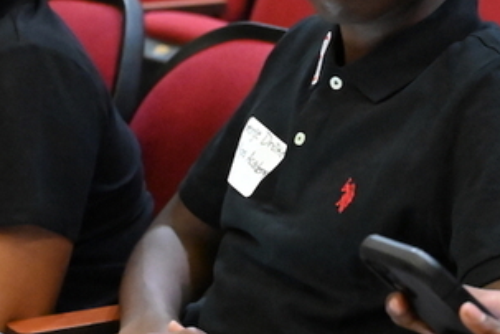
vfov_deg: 9.0
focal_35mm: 152
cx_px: 373
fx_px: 2111
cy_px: 25
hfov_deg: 13.5
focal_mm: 45
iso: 18000
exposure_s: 1/60
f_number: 4
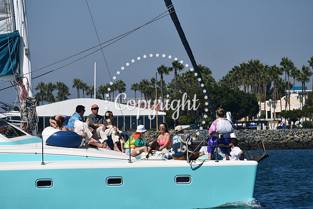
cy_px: 104
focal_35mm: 300
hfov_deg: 6.9
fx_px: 2609
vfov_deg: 4.6
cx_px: 156
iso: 100
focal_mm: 200
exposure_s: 1/800
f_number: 10
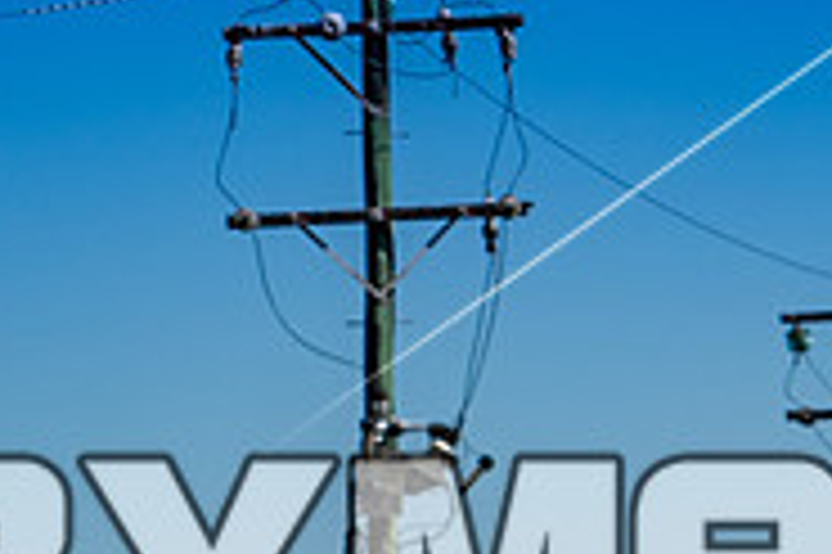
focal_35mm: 546
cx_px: 94
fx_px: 12607
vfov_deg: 2.5
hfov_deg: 3.8
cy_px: 574
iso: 100
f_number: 4.5
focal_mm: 116
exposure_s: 1/3200
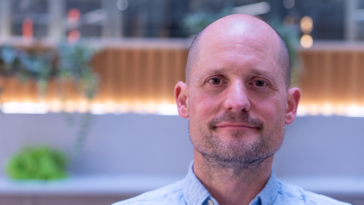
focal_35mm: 81
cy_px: 156
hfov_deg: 26.1
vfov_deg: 14.9
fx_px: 782
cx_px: 239
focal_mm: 55
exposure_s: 1/200
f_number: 2.8
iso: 800
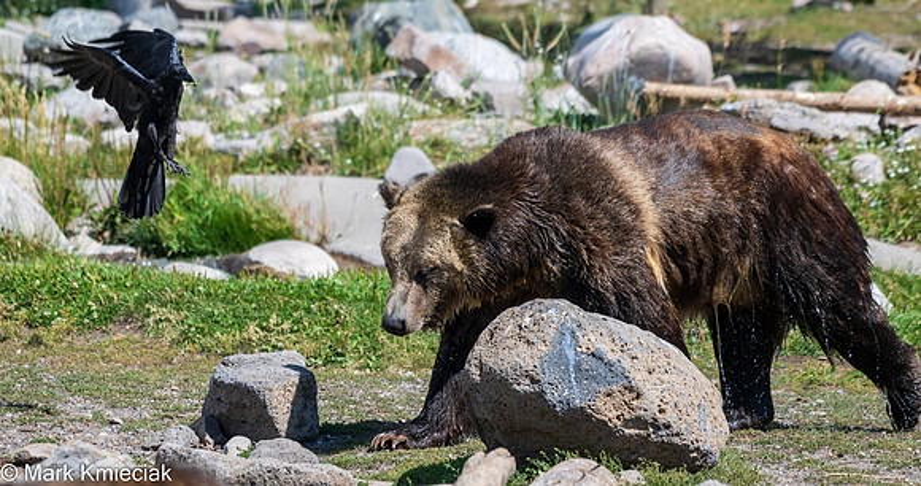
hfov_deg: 5.5
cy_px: 264
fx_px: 9512
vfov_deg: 2.9
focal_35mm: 395
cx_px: 460
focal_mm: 370
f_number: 5.6
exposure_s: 1/1000
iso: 180
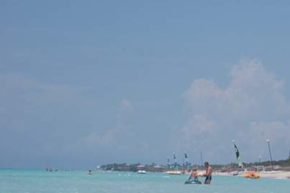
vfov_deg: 7.6
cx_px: 321
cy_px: 153
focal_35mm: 181
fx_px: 1457
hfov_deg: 11.2
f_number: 5.6
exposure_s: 1/2000
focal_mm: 48
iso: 200
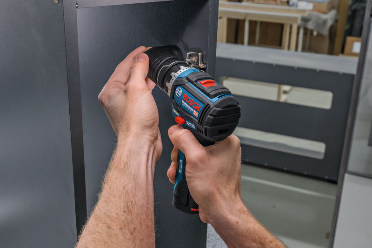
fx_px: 475
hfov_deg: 42.8
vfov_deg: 29.2
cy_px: 124
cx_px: 186
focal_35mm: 46
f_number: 11
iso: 1250
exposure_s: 1/20
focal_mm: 46
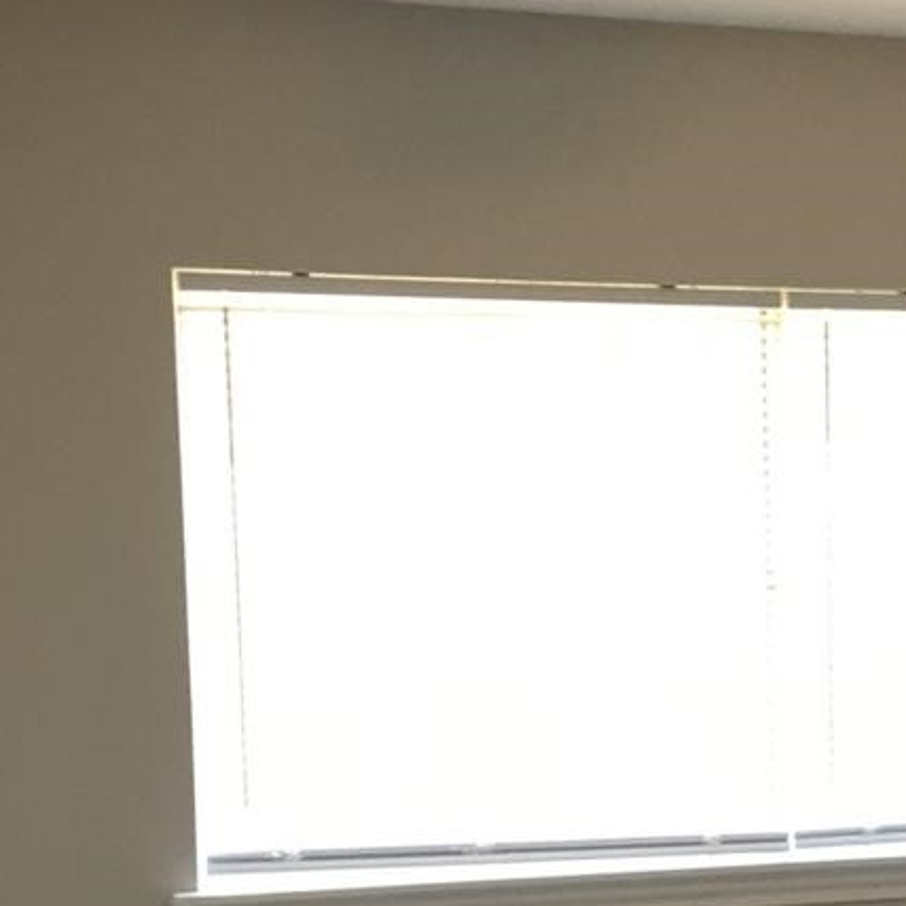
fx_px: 2724
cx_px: 1037
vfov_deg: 18.4
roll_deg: -0.9
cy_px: 914
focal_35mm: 92
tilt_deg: -7.4
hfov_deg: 18.1
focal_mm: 4.15
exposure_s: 1/15
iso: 32
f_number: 2.2
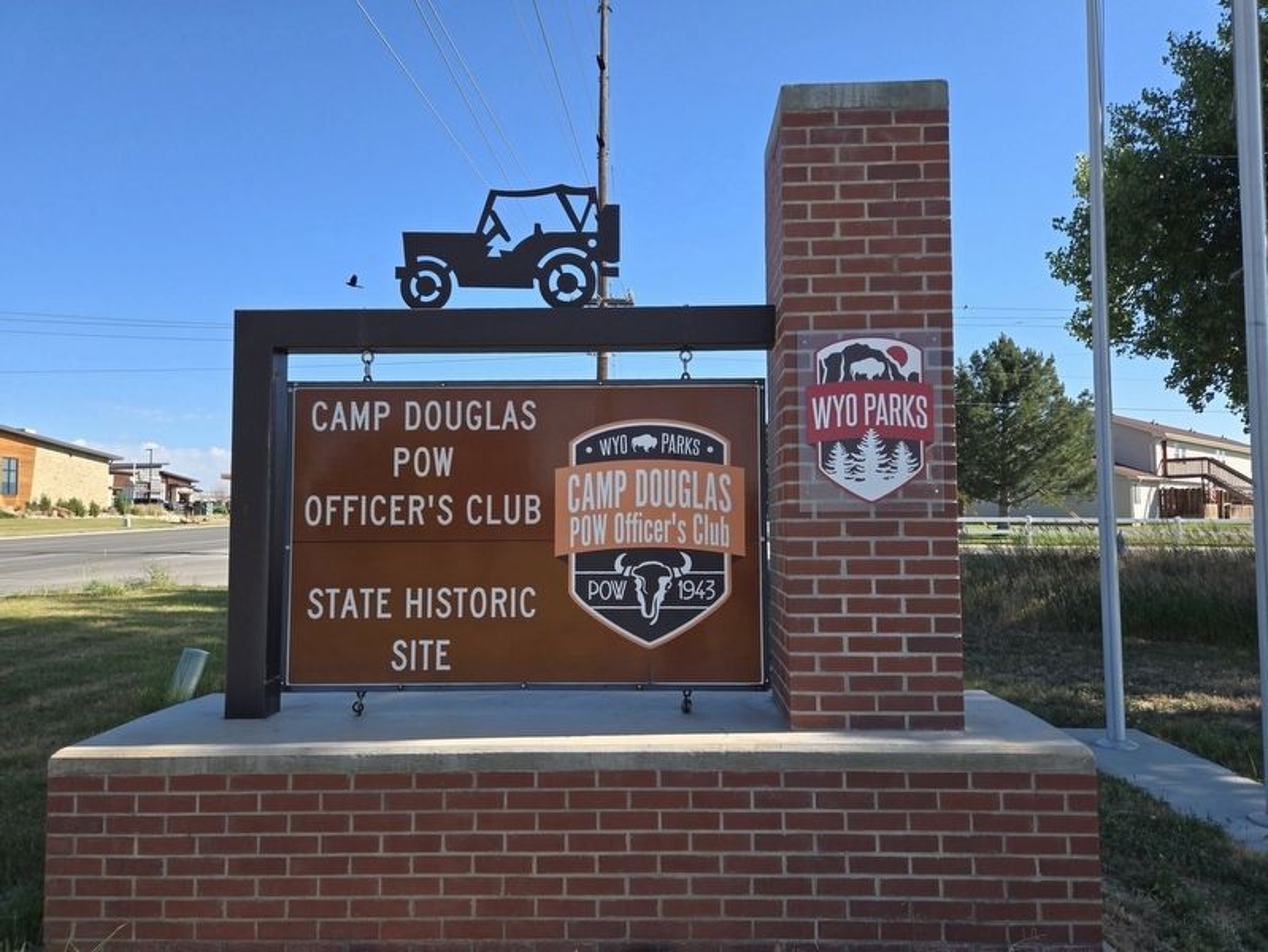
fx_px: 843
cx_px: 634
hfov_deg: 73.9
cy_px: 476
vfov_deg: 58.9
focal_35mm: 23
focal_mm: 5.4
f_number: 1.8
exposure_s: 1/1000
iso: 25
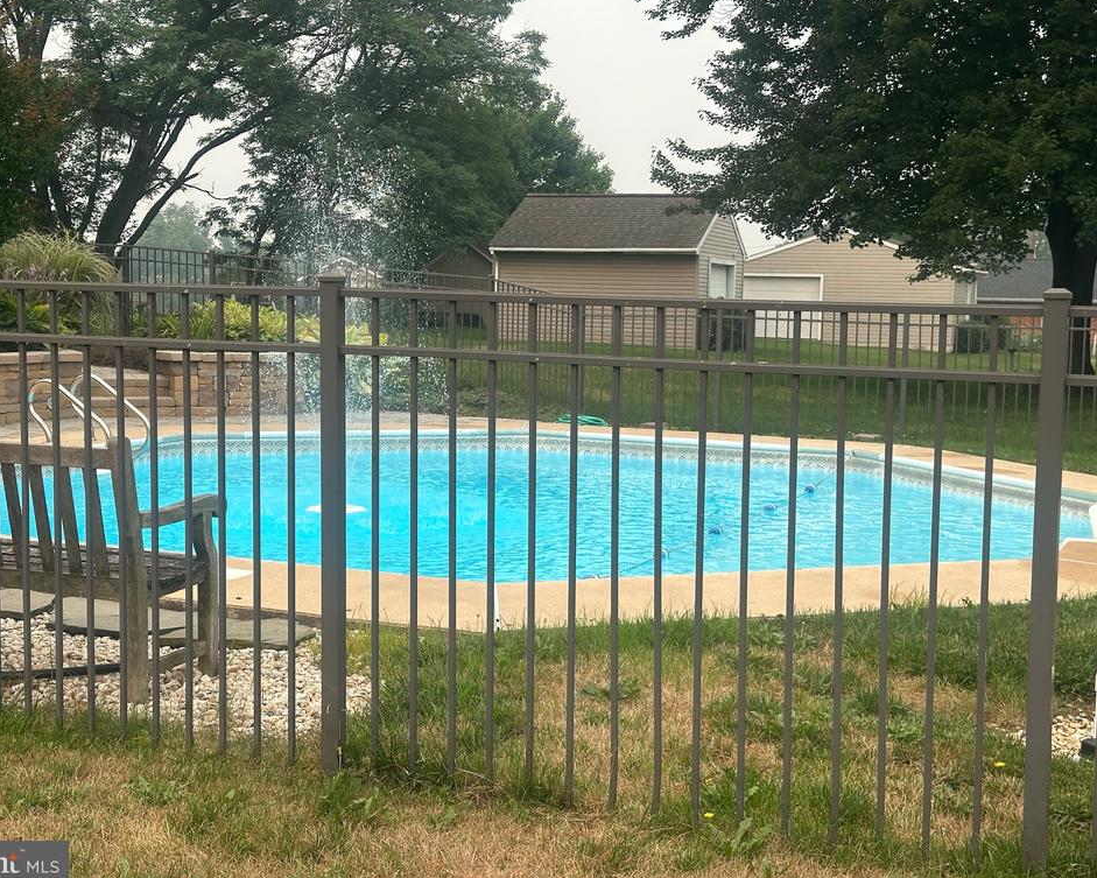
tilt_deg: -4.4
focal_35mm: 51
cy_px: 441
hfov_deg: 36.6
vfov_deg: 29.7
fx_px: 1656
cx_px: 520
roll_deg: -1.3
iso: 64
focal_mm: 6.86
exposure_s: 1/1095
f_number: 1.78
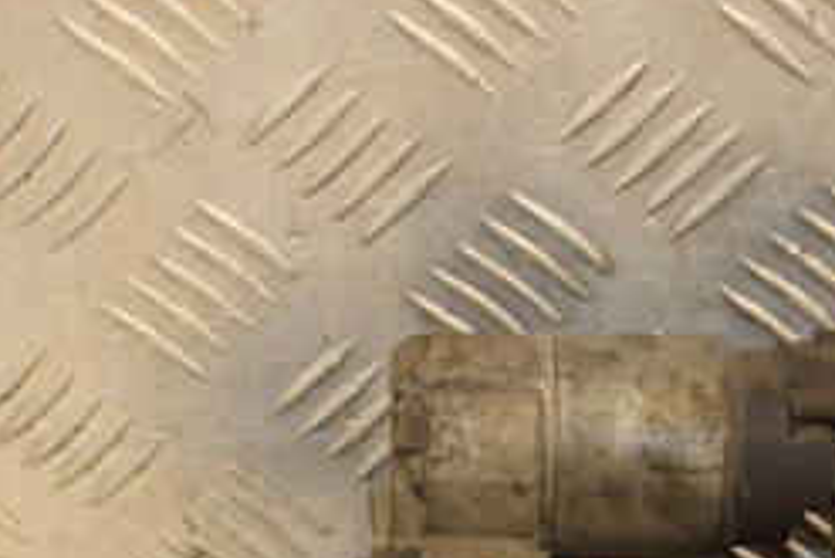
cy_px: 632
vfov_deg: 7.5
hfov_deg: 11.3
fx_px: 4224
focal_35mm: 182
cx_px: 521
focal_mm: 50
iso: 800
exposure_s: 1/200
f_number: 6.3
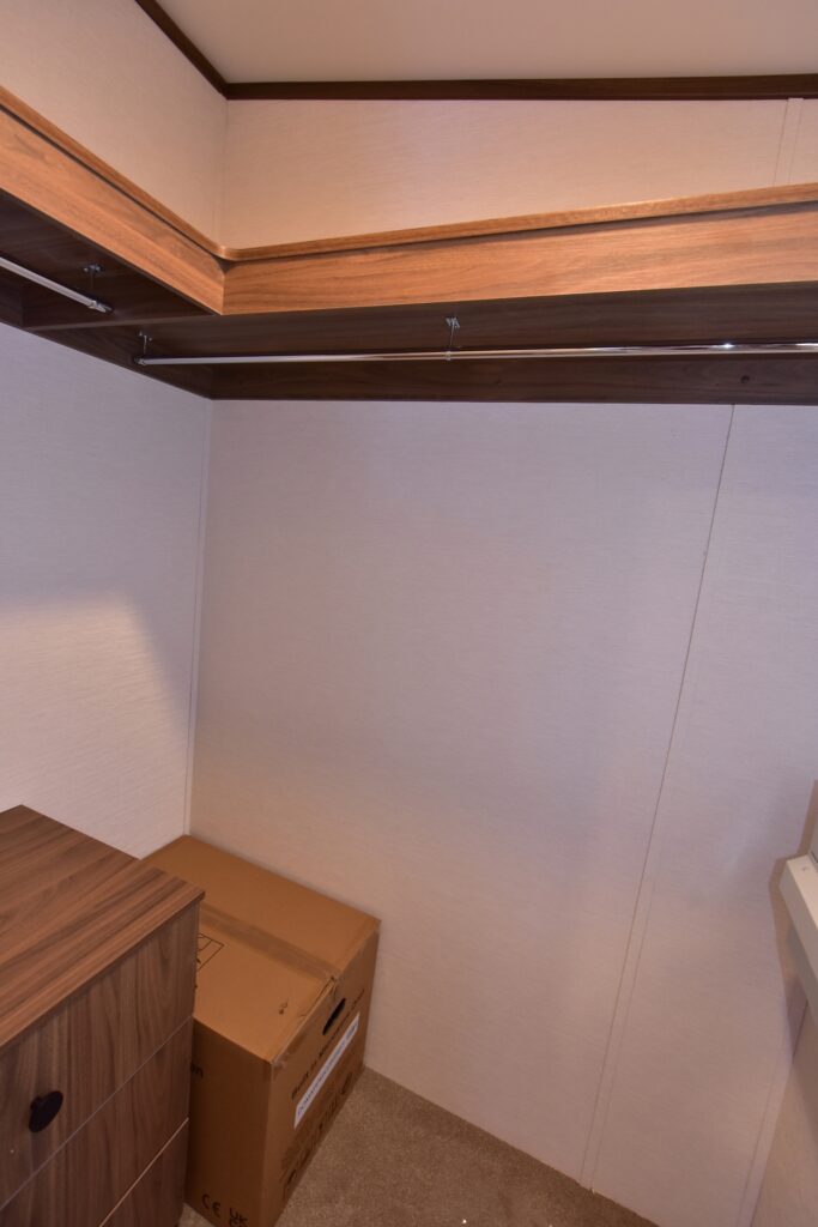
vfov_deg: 100.4
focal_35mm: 15
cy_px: 614
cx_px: 409
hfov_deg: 77.3
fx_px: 511
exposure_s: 1/30
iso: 400
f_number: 5.6
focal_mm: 10
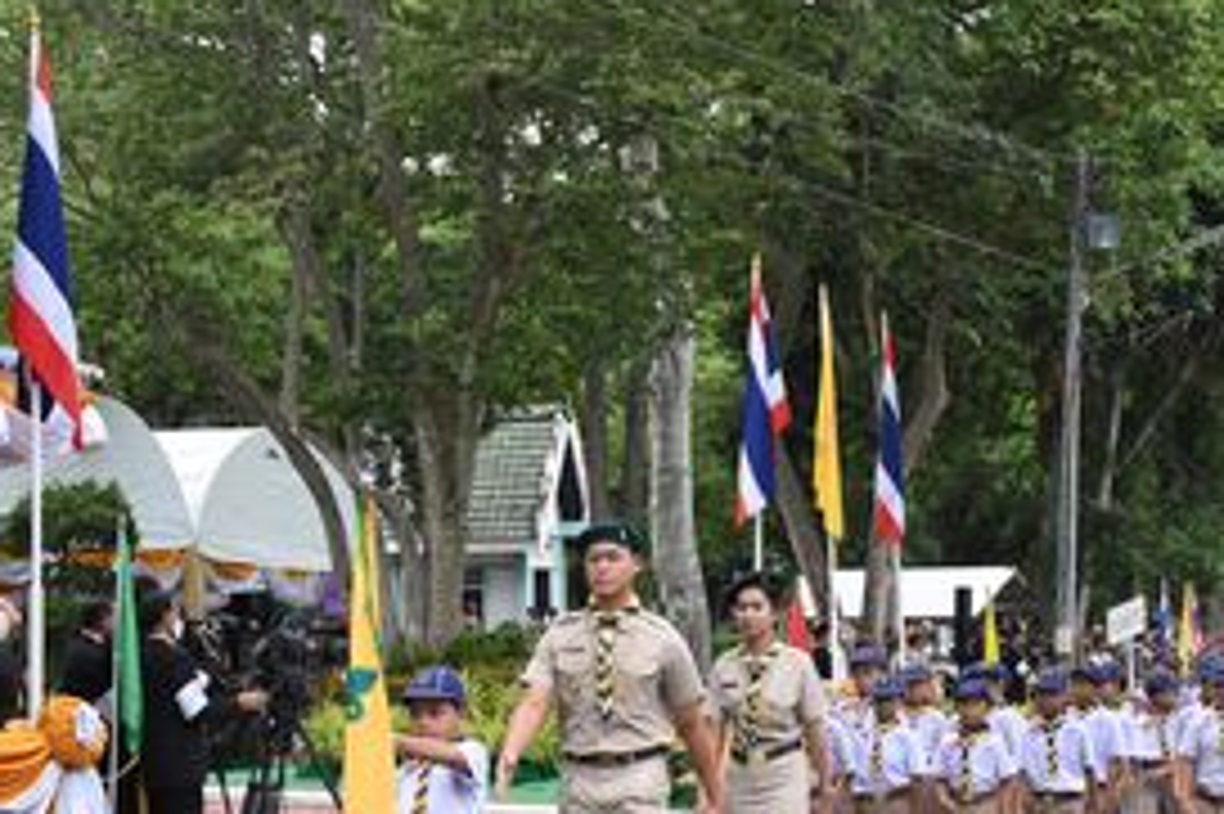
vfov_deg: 13.3
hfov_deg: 19.8
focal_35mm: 103
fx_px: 3500
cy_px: 560
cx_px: 796
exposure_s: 1/400
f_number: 9
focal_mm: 70
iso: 3600
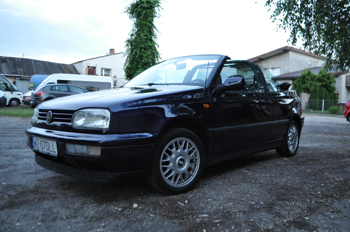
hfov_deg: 62.0
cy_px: 116
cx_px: 175
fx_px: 291
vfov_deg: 43.5
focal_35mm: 30
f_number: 3.8
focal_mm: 20
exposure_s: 1/40
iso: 1600
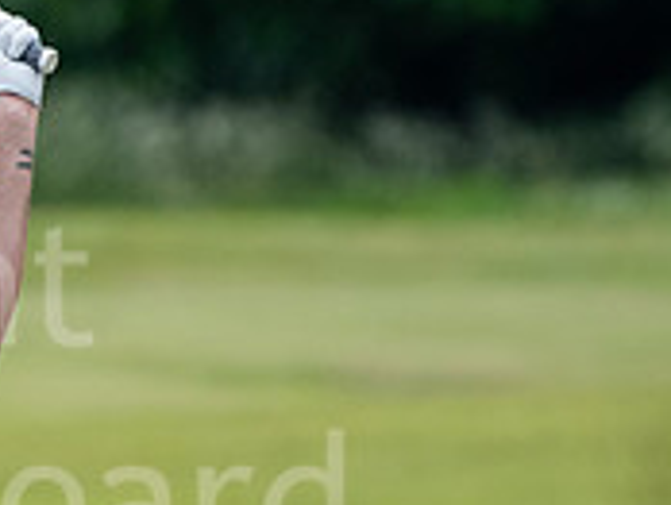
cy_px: 534
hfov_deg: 1.1
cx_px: -147
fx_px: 33542
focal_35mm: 1728
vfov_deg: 0.9
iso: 1600
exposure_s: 1/1250
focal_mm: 360
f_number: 5.6
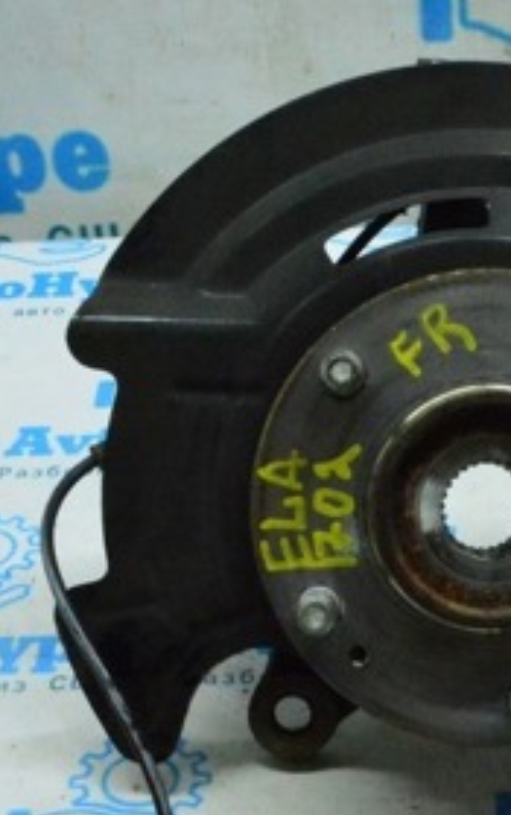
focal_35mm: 84
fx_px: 1867
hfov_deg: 15.5
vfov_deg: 24.4
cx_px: 385
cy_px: 574
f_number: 25
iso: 6400
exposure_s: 1/30
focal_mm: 24
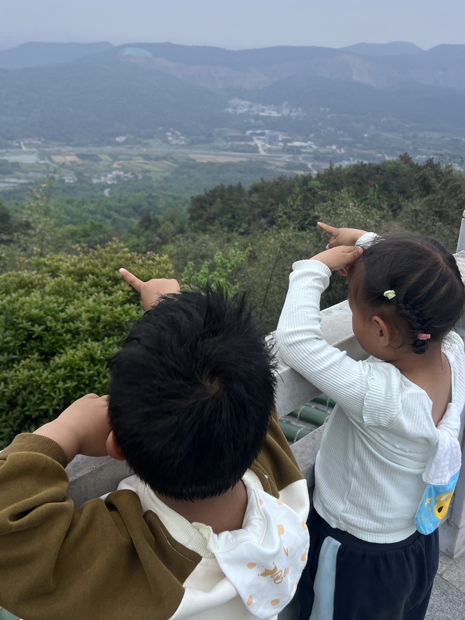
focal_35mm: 36
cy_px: 263
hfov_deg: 39.7
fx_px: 645
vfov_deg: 51.2
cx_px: 231
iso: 50
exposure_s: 1/1838
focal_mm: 5.7
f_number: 1.5
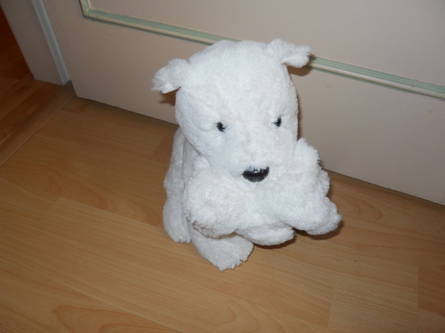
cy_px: 166
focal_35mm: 28
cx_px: 222
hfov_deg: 63.4
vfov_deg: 49.7
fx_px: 360
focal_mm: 5
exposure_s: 1/25
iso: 80
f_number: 2.7
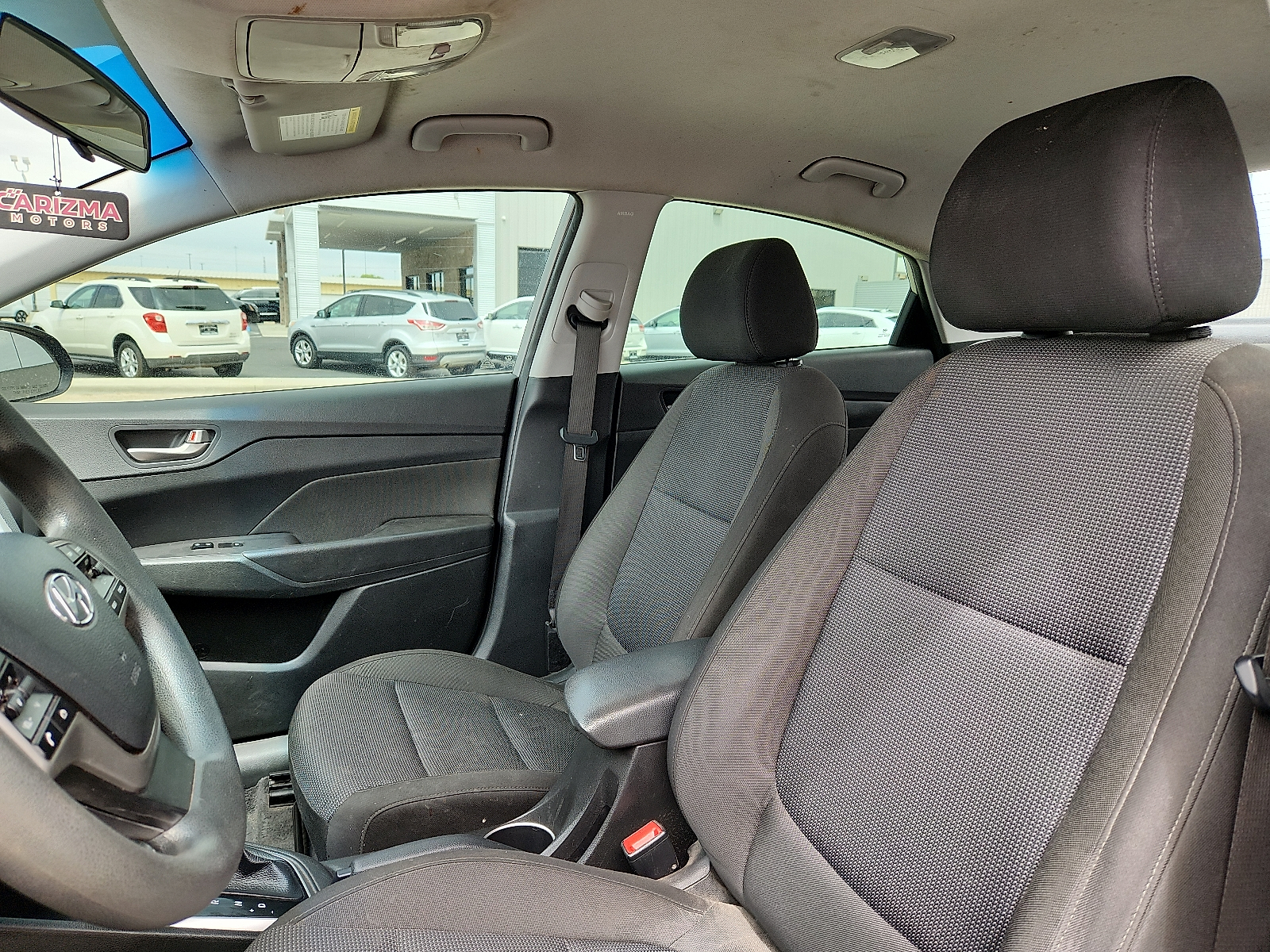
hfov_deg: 73.9
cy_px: 476
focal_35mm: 23
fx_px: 844
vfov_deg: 58.9
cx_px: 635
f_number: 1.8
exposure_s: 1/204
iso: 50
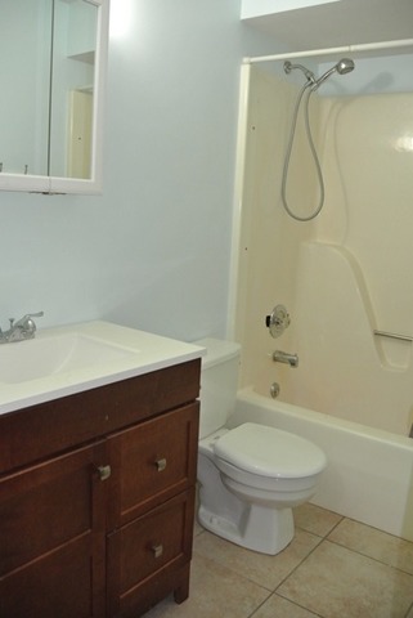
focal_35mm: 29
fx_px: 498
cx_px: 206
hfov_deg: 45.0
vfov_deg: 63.6
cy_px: 309
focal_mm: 11
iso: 900
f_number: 3.5
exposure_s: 1/60
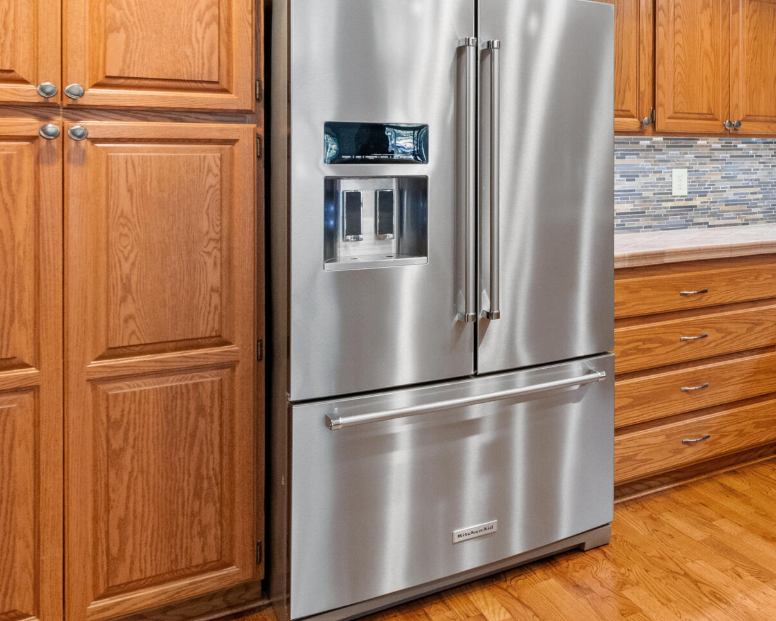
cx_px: 836
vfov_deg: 40.9
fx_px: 804
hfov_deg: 41.9
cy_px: 149
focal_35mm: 35
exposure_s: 1/13
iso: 800
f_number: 8
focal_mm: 10
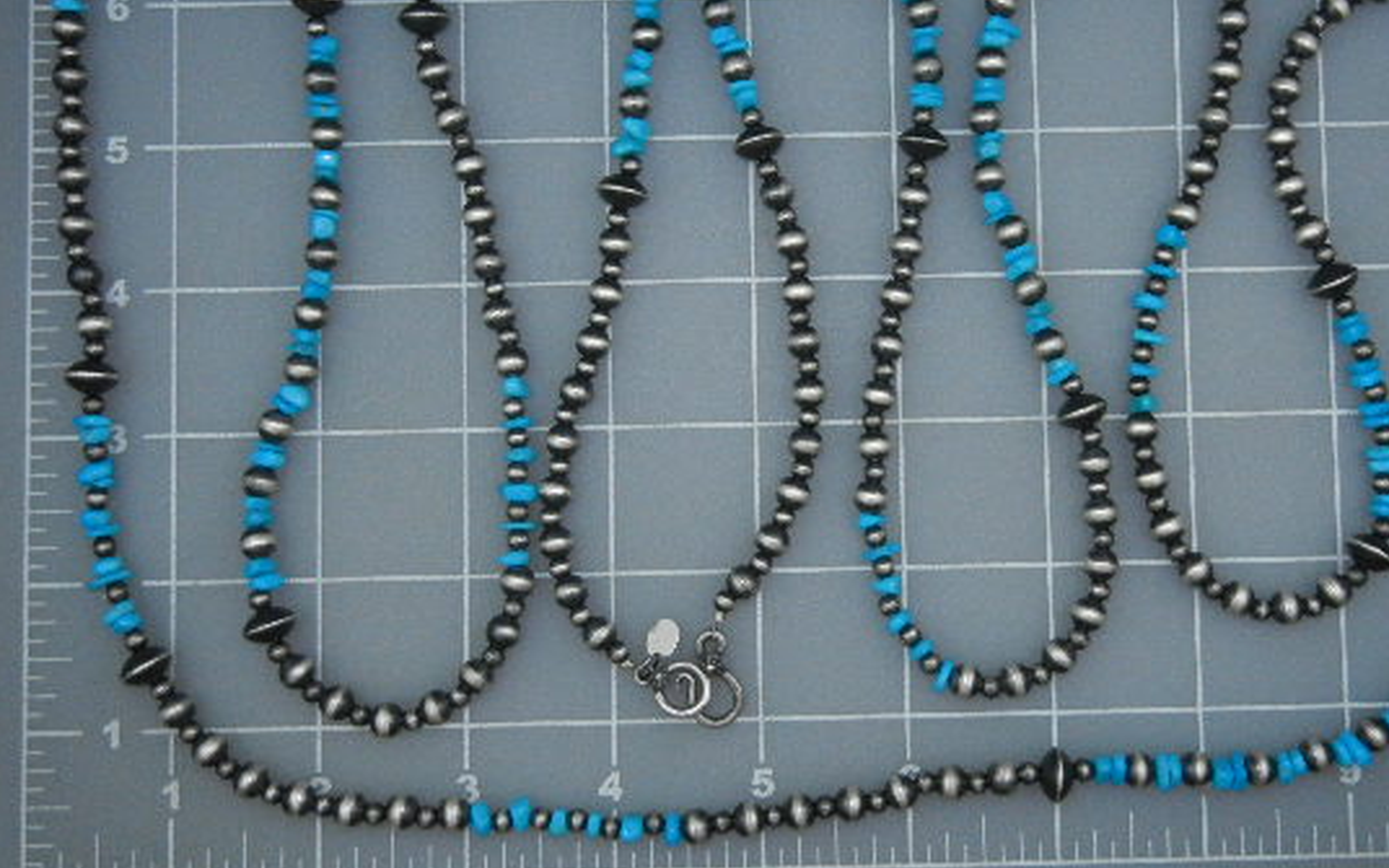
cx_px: 819
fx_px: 1628
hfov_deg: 46.0
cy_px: 308
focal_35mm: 43
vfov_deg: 29.7
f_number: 7.2
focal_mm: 6.2
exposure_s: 1/30
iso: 800
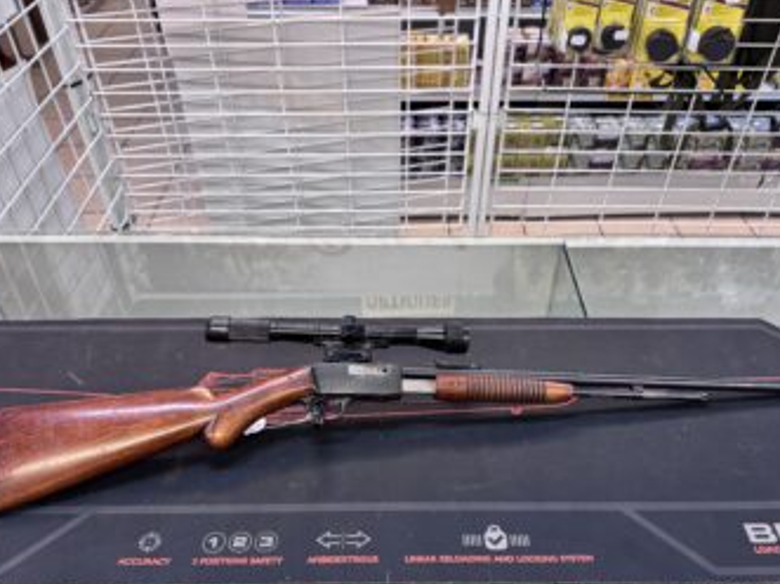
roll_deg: +0.4
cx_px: 398
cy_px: 344
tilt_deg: -43.1
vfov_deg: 48.0
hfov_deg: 61.7
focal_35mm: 29
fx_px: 653
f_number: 1.78
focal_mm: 6.76
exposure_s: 1/50
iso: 160
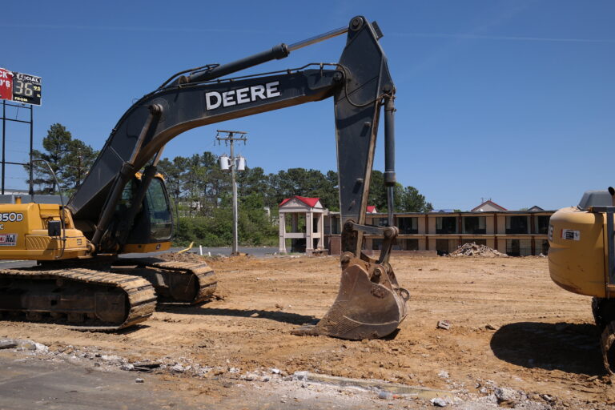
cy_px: 205
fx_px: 512
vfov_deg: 43.6
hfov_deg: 61.9
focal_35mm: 30
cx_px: 308
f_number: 7.1
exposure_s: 1/400
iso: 100
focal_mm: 20
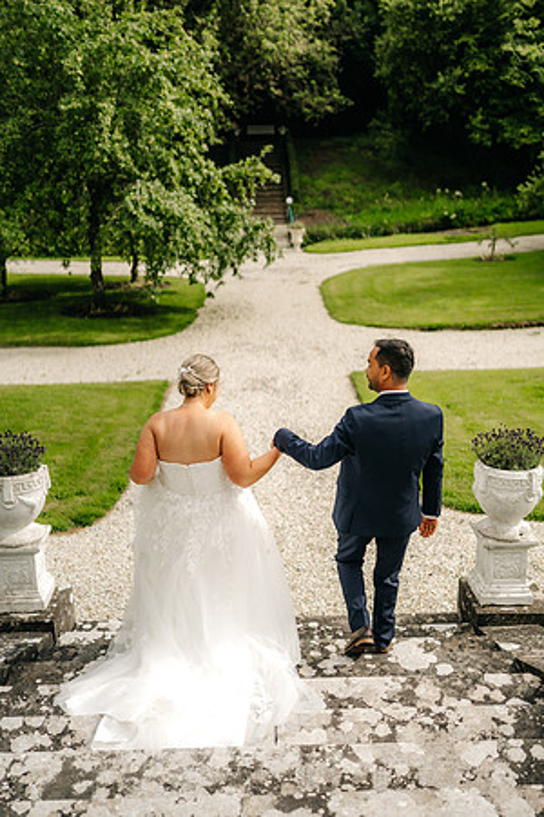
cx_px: 272
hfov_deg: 37.9
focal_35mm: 35
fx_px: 793
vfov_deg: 54.4
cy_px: 408
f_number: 1.4
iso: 100
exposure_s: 1/8000
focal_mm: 35
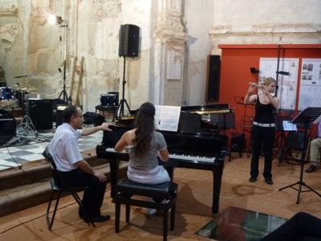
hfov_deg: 49.0
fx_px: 352
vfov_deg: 37.7
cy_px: 120
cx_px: 160
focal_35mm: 38
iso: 400
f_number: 3.5
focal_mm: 6.8
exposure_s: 1/13
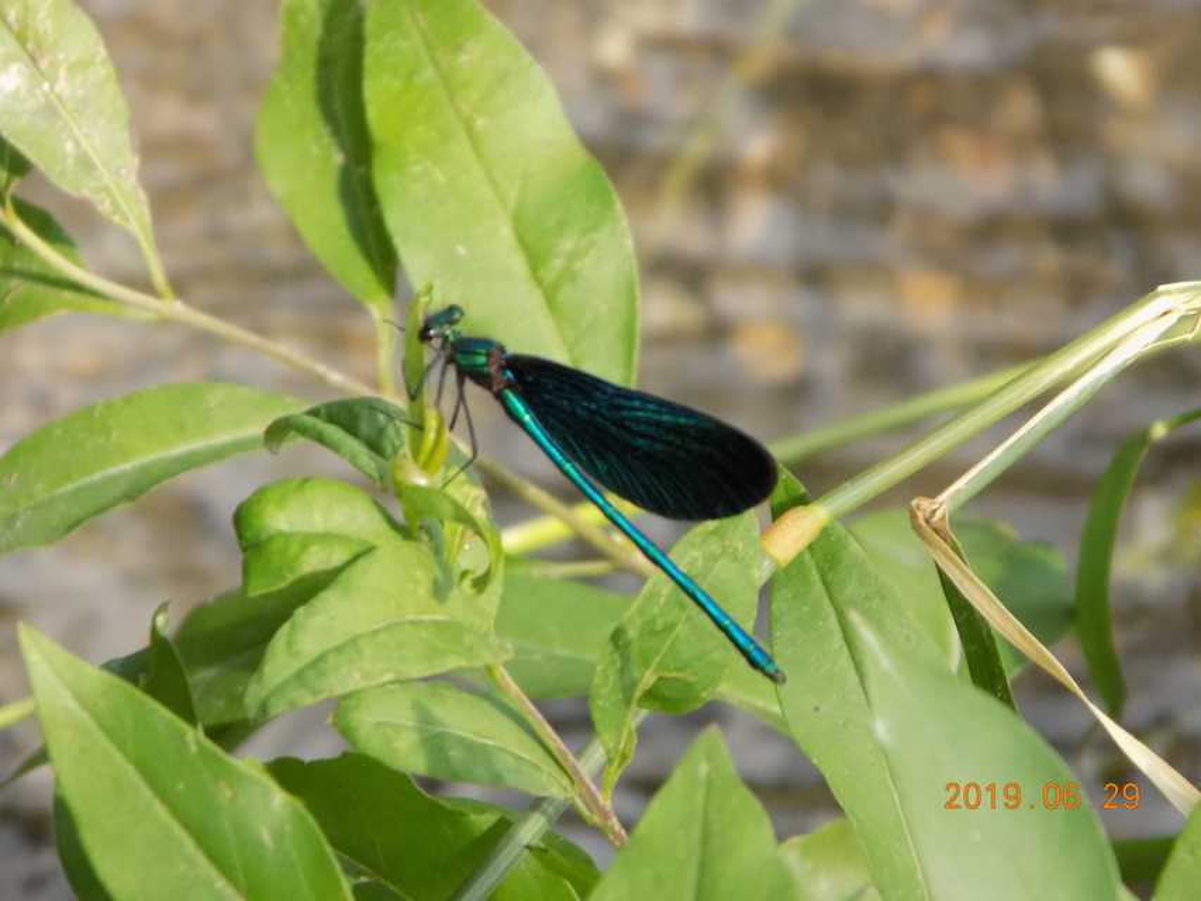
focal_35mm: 537
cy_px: 450
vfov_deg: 2.8
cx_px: 600
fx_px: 18634
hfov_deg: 3.7
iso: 200
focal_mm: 95.4
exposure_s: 1/125
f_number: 5.9
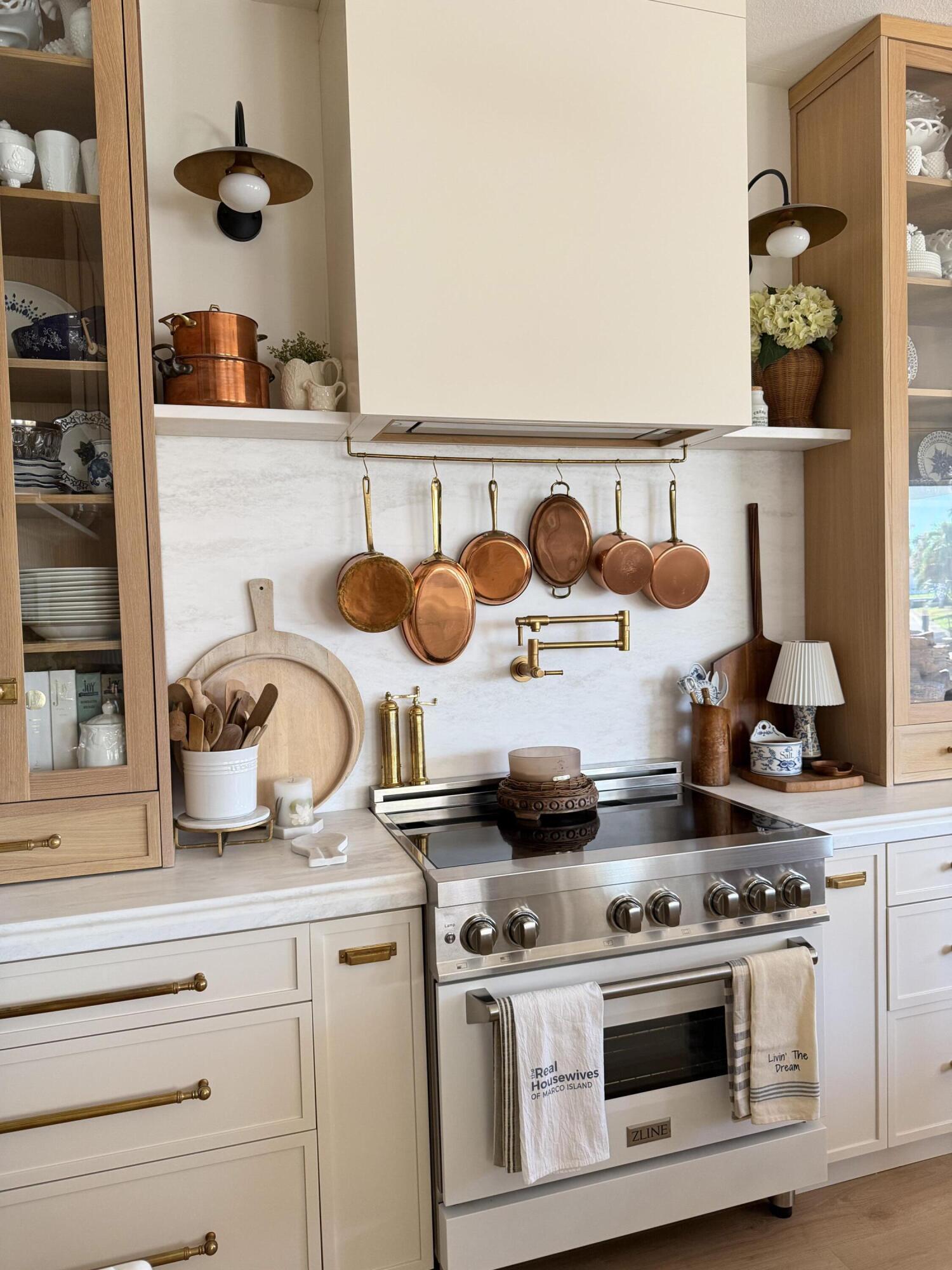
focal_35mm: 24
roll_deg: +2.2
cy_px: 635
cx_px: 476
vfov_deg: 71.6
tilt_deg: -1.9
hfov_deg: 56.8
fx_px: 880
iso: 320
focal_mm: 6.76
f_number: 1.78
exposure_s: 1/60
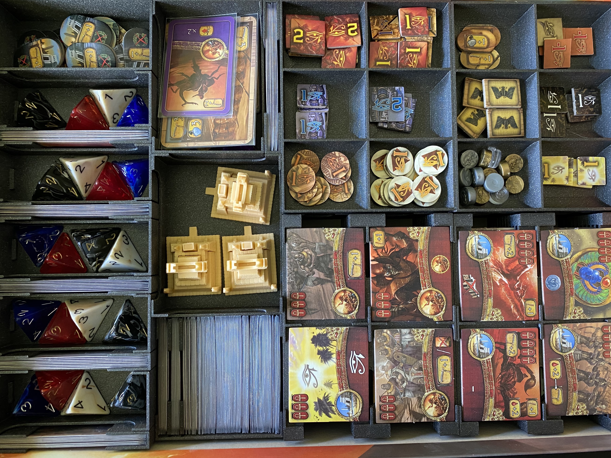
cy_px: 222
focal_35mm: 29
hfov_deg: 61.7
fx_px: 512
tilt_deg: -85.6
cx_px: 307
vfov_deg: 48.2
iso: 320
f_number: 1.8
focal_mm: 4.25
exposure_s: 1/60
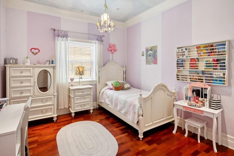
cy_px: 78
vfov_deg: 70.4
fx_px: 110
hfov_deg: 93.3
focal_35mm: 17
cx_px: 117
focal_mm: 11.5
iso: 320
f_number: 8
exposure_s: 1/8
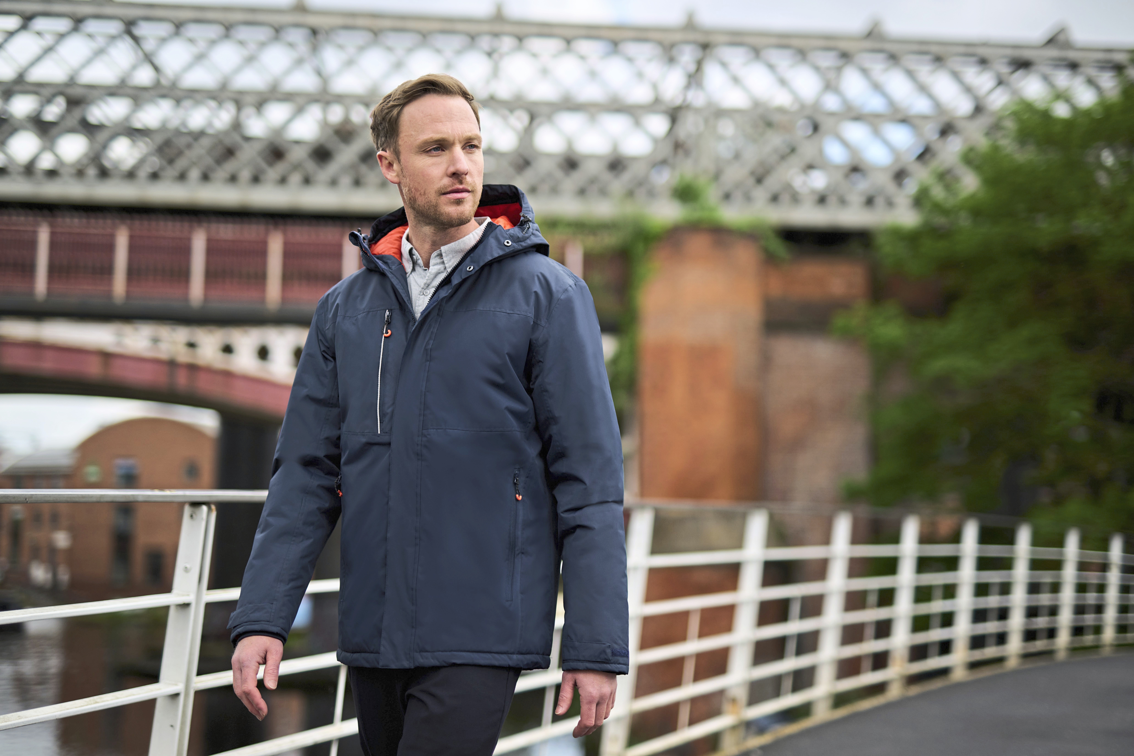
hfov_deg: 39.6
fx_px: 1575
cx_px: 567
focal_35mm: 50
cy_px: 378
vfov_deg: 27.0
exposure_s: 1/4000
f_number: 1.4
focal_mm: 50
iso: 200
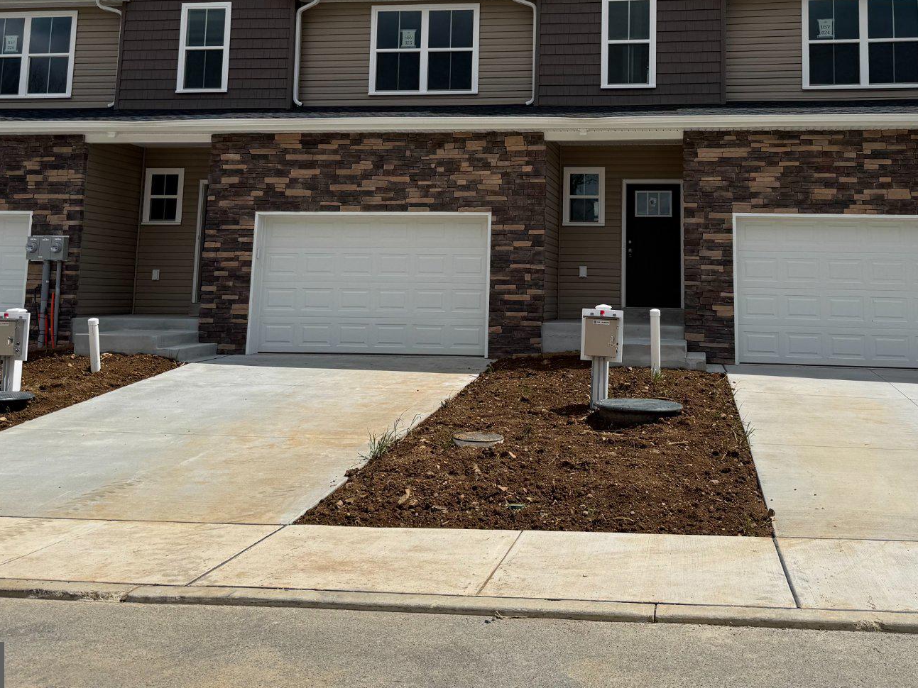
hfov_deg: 48.7
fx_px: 1008
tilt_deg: +9.6
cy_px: 155
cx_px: 554
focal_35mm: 38
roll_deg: -1.8
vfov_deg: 36.7
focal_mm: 6.76
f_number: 1.78
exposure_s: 1/9091
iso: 80
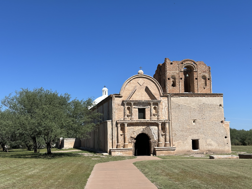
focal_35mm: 48
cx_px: 126
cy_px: 94
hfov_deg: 39.7
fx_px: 349
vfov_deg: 30.3
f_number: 1.78
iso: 64
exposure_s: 1/5882
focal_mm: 6.86
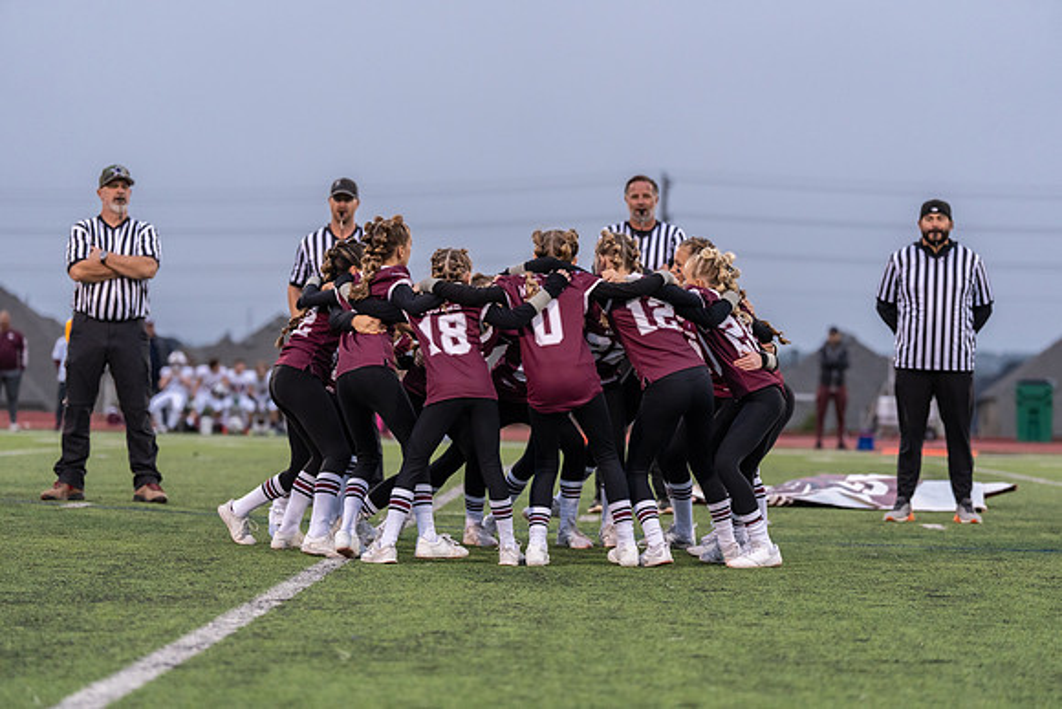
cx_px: 531
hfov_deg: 17.3
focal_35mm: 118
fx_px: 3482
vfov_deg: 11.6
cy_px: 354
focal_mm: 118
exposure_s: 1/1250
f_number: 2.8
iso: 2000
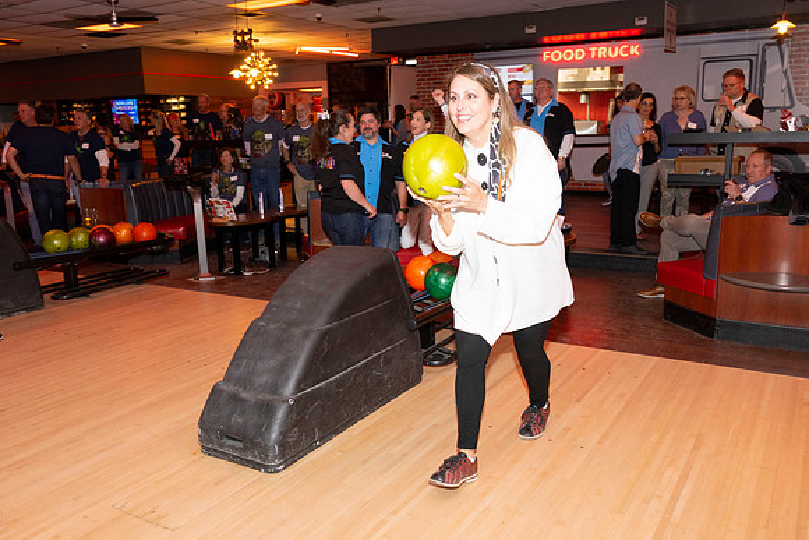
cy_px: 270
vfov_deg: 42.3
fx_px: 697
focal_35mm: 31
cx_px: 404
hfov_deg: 60.3
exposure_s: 1/100
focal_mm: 31
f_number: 5.6
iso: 2000
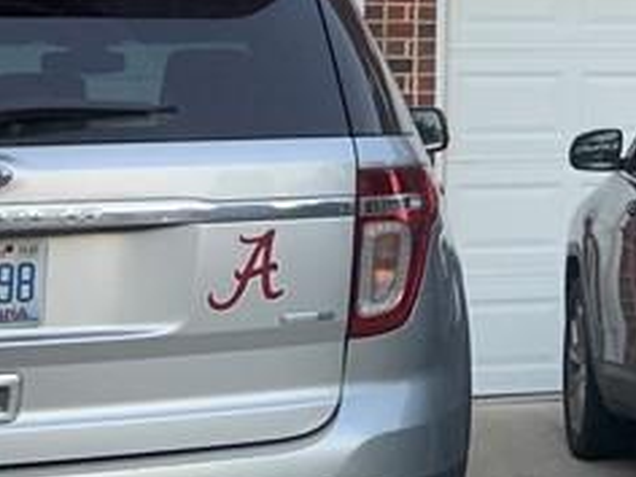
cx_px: 900
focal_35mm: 113
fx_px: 2076
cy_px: -154
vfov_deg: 12.7
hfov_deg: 16.2
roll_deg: +1.6
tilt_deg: +13.7
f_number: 1.8
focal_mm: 4.25
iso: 125
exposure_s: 1/60
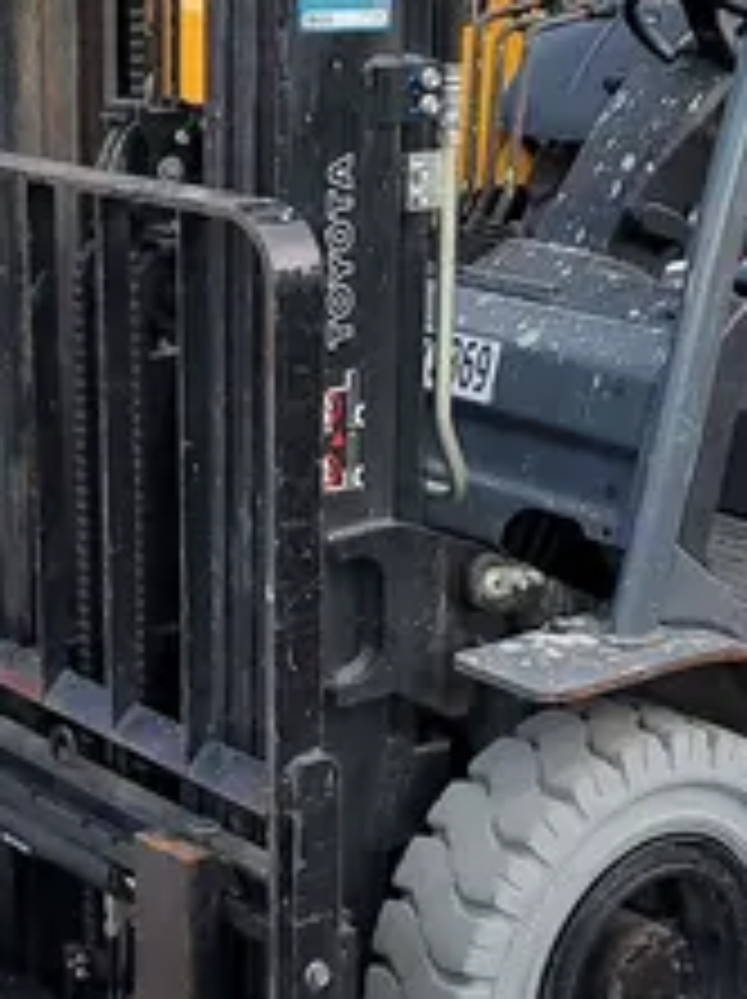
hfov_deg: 17.1
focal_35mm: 86
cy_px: 520
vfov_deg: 22.8
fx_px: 2479
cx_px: 230
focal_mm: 5.4
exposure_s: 1/120
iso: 320
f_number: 1.8
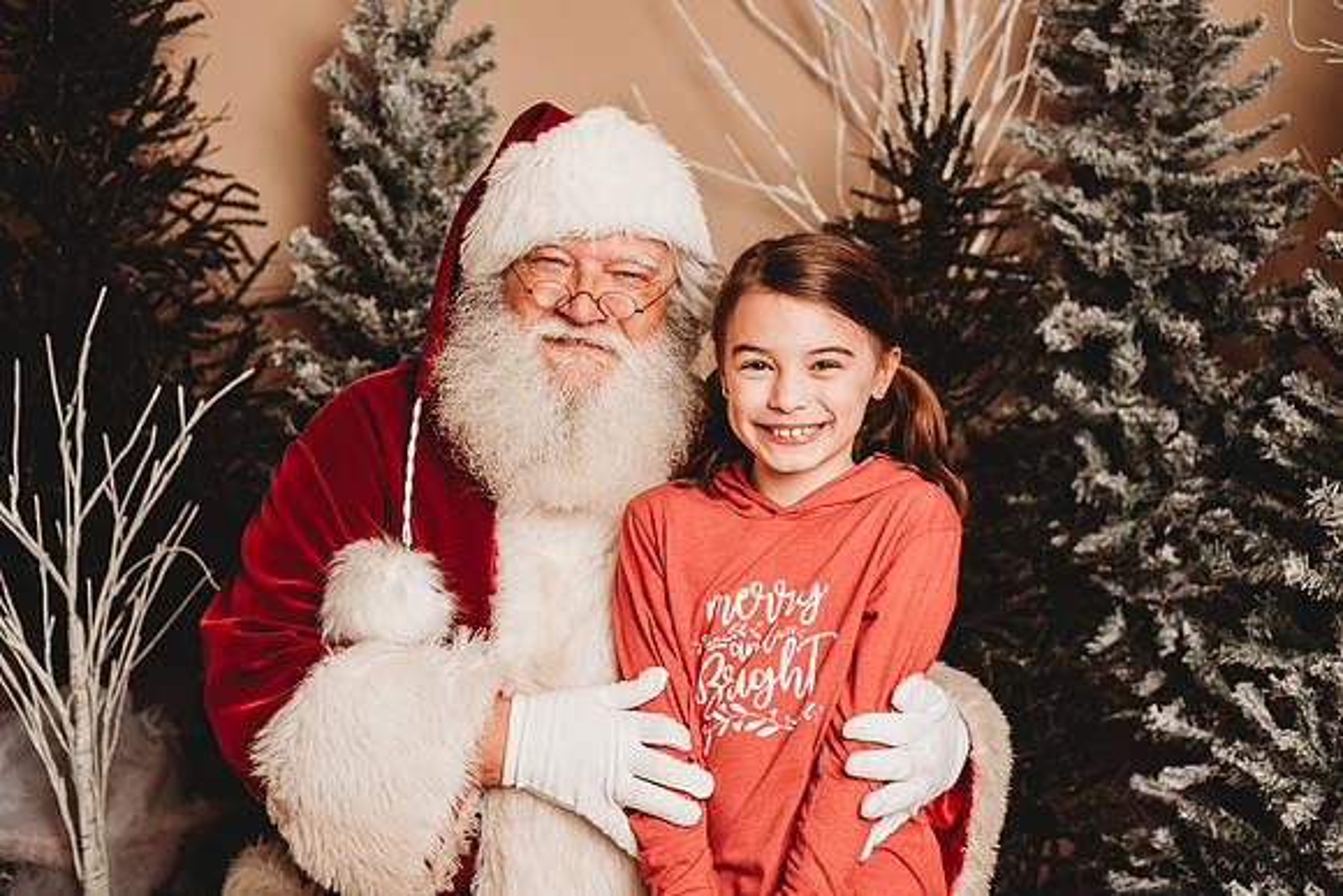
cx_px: 672
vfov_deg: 27.0
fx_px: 1866
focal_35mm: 50
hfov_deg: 39.6
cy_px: 448
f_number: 4
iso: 100
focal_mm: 50
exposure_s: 1/160
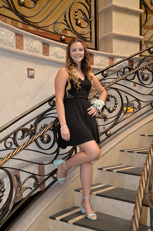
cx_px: 76
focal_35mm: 44
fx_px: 279
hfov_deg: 30.7
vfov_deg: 45.0
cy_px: 116
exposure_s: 1/30
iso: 800
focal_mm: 29
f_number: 3.8
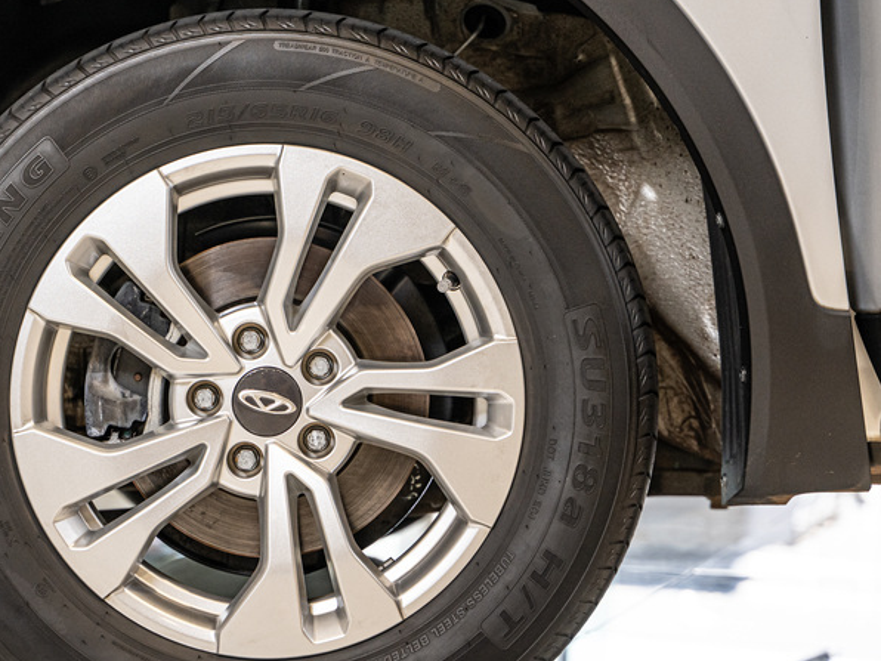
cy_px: 401
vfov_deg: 14.2
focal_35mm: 104
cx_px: 265
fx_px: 2647
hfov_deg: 18.8
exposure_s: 1/125
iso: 500
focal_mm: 63
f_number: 4
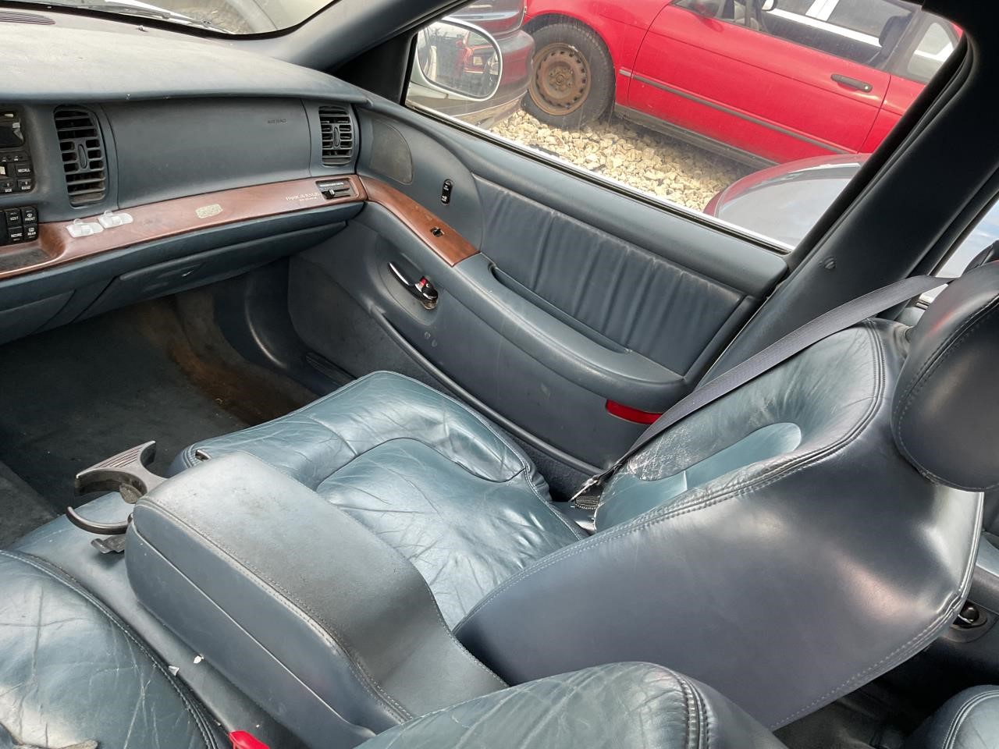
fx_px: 837
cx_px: 500
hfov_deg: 61.7
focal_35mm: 29
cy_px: 374
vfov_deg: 48.2
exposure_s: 1/60
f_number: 1.8
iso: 40
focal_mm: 3
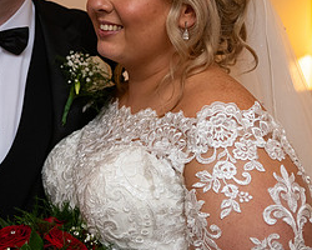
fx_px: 803
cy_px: 57
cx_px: 47
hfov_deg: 21.6
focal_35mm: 87
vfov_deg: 17.5
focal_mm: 40
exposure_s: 1/160
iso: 800
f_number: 3.5
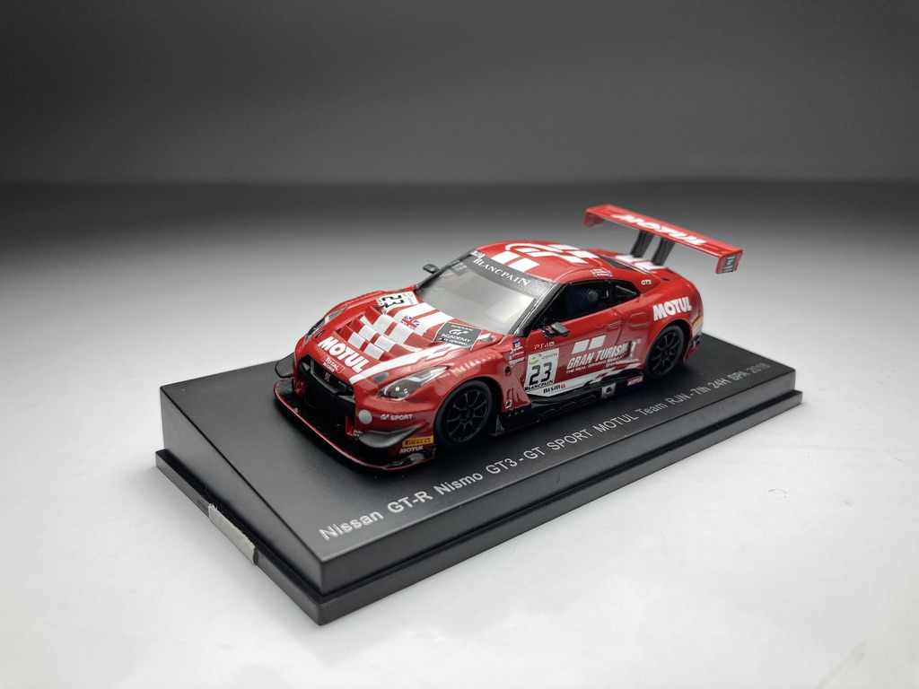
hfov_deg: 63.4
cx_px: 460
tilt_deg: -14.9
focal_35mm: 28
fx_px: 743
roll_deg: +0.3
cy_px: 344
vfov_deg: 49.7
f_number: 1.8
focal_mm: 3.99
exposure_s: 1/120
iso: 32
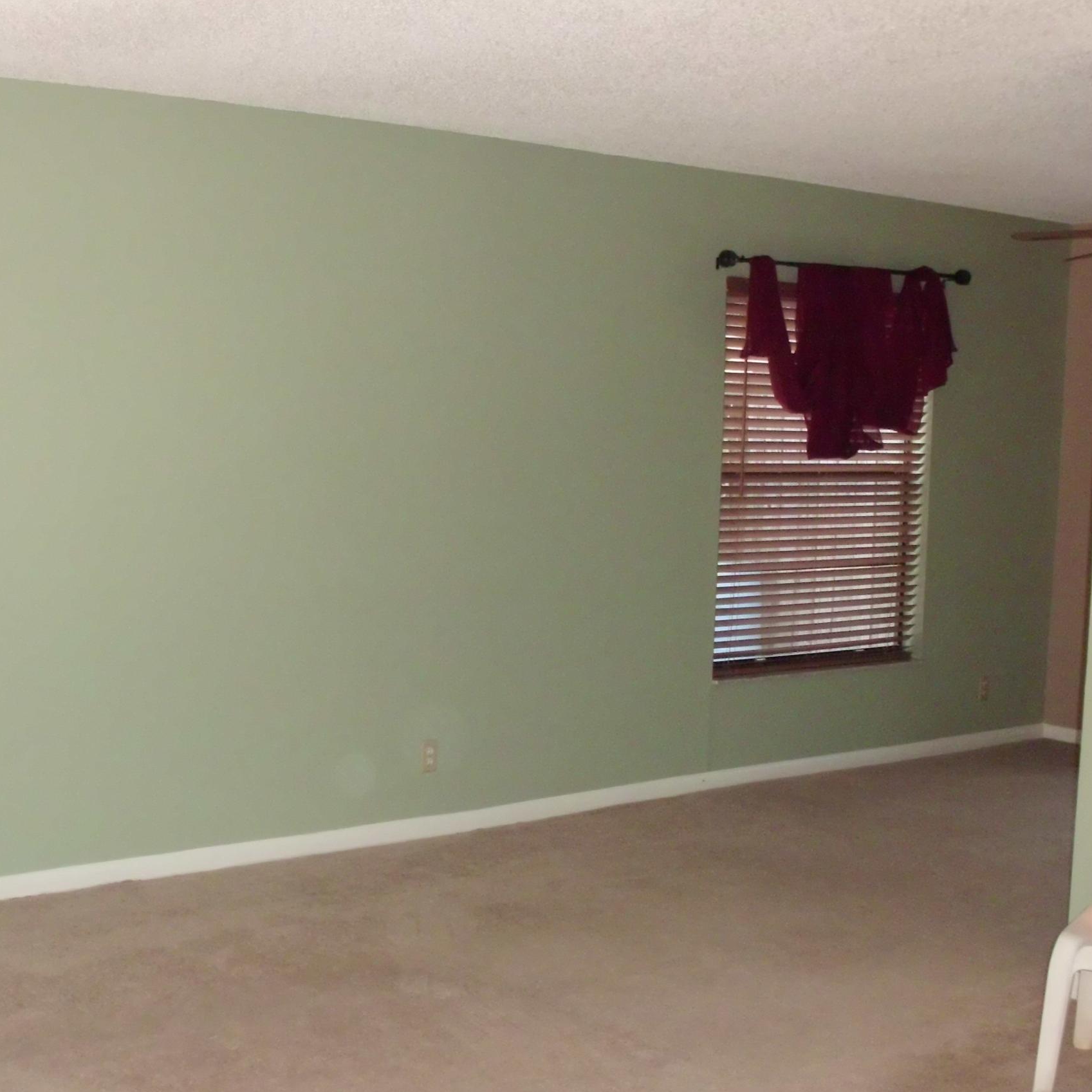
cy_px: 620
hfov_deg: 33.6
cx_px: 320
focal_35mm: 50
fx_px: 1785
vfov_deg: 34.0
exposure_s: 1/60
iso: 400
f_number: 2.9
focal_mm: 6.3
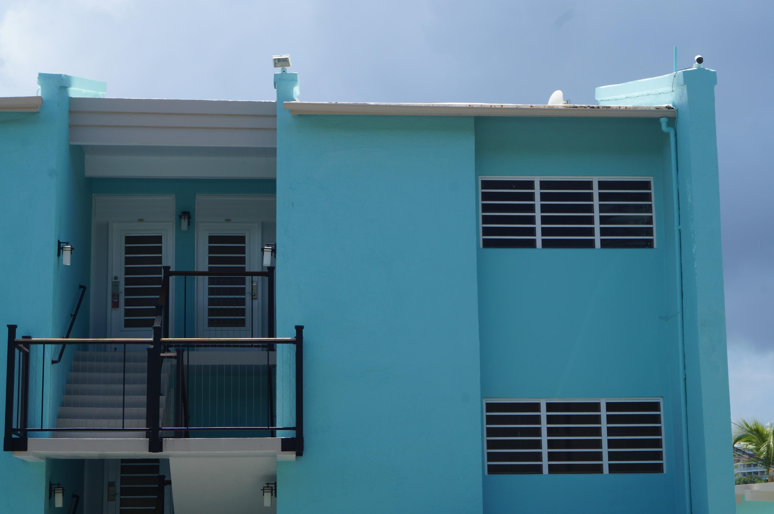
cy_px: 257
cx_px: 387
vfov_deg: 18.1
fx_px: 1611
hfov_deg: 27.0
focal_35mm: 75
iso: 100
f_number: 13
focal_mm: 50
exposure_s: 1/125
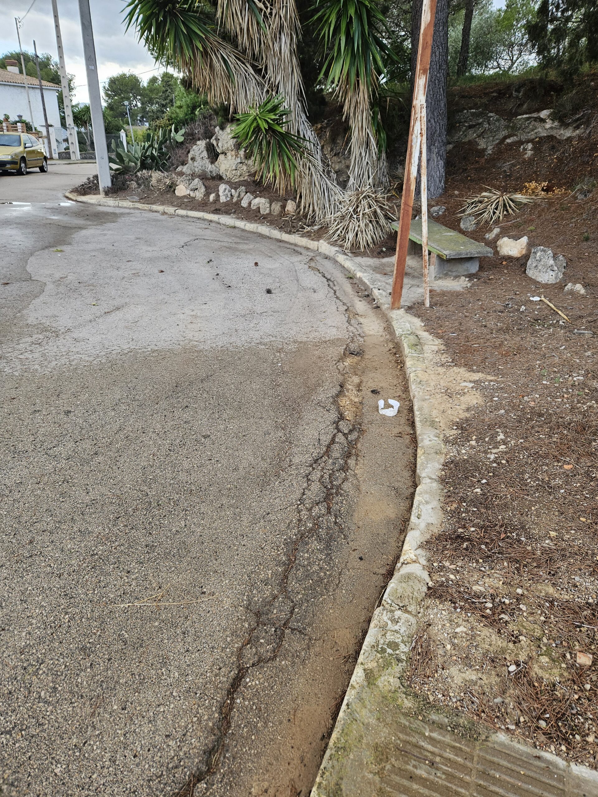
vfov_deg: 73.9
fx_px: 530
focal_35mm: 23
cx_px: 299
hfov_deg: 58.9
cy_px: 398
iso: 80
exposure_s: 1/359
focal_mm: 5.4
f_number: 1.8
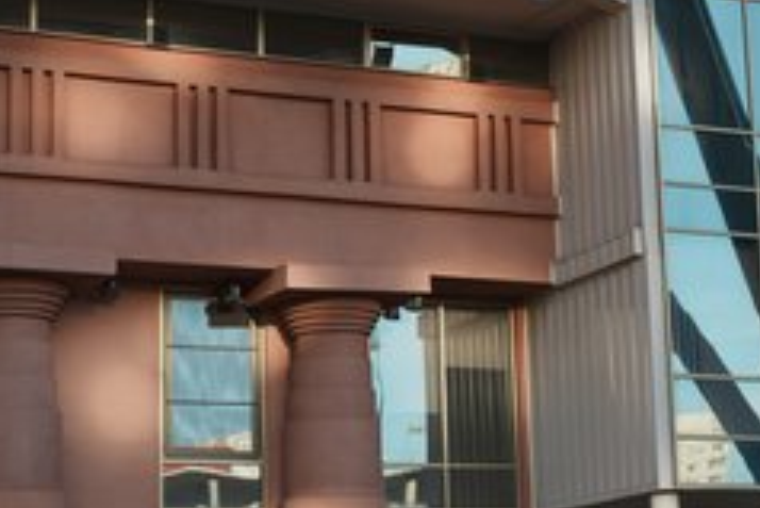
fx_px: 2091
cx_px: 524
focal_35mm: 99
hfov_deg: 20.5
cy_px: 244
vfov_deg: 13.8
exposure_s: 1/200
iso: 100
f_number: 6.3
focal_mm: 59
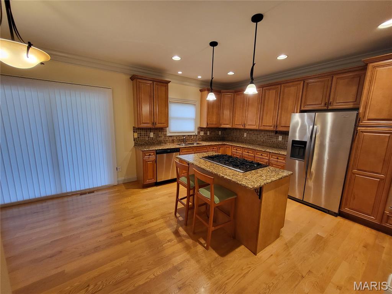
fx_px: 147
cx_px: 196
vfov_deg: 89.9
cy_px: 147
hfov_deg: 106.2
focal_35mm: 13
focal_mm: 1.74
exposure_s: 1/60
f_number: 2.2
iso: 160
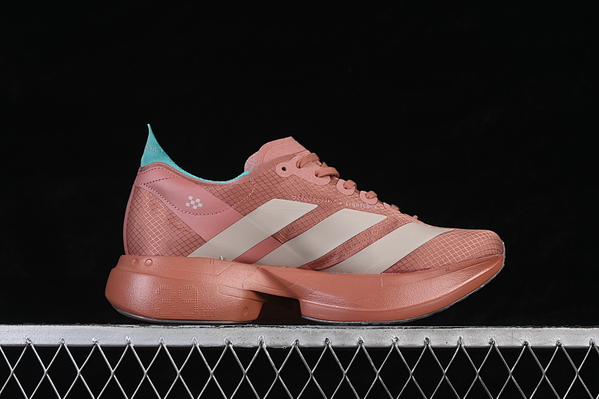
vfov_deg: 18.2
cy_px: 200
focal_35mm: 75
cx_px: 300
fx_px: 1248
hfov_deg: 27.0
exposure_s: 1/80
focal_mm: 50
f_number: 8
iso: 160
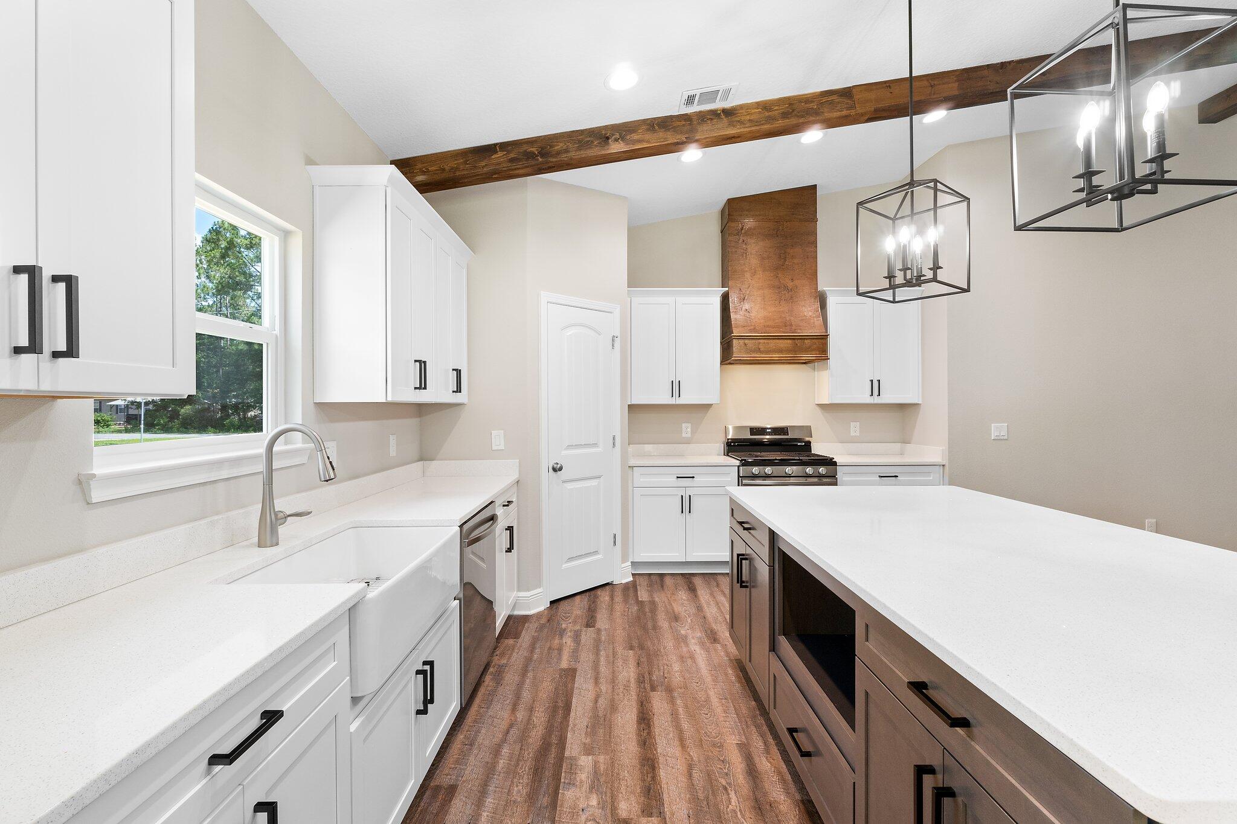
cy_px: 412
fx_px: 546
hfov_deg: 97.1
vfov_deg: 74.1
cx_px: 618
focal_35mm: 16
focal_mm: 10.6
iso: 400
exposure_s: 1/2.5
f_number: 8
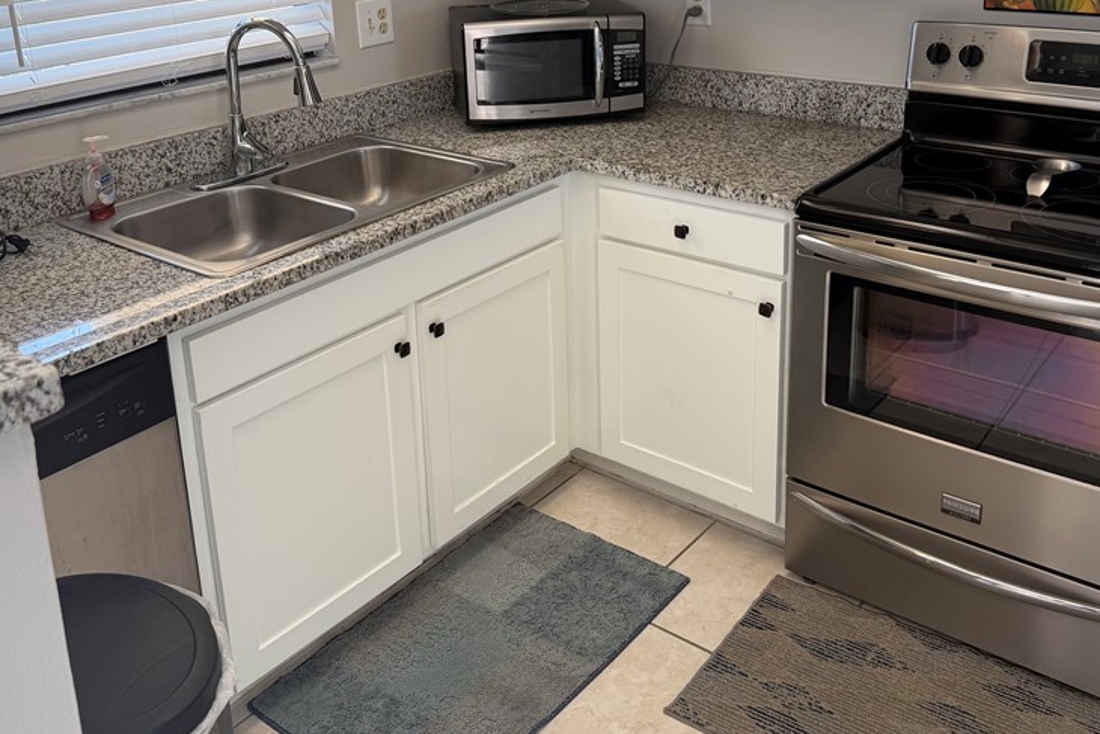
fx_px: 1070
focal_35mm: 35
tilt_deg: -16.4
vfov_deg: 37.1
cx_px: 555
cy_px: 200
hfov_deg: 54.4
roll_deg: +1.7
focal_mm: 6.76
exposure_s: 1/138
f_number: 1.78
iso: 64
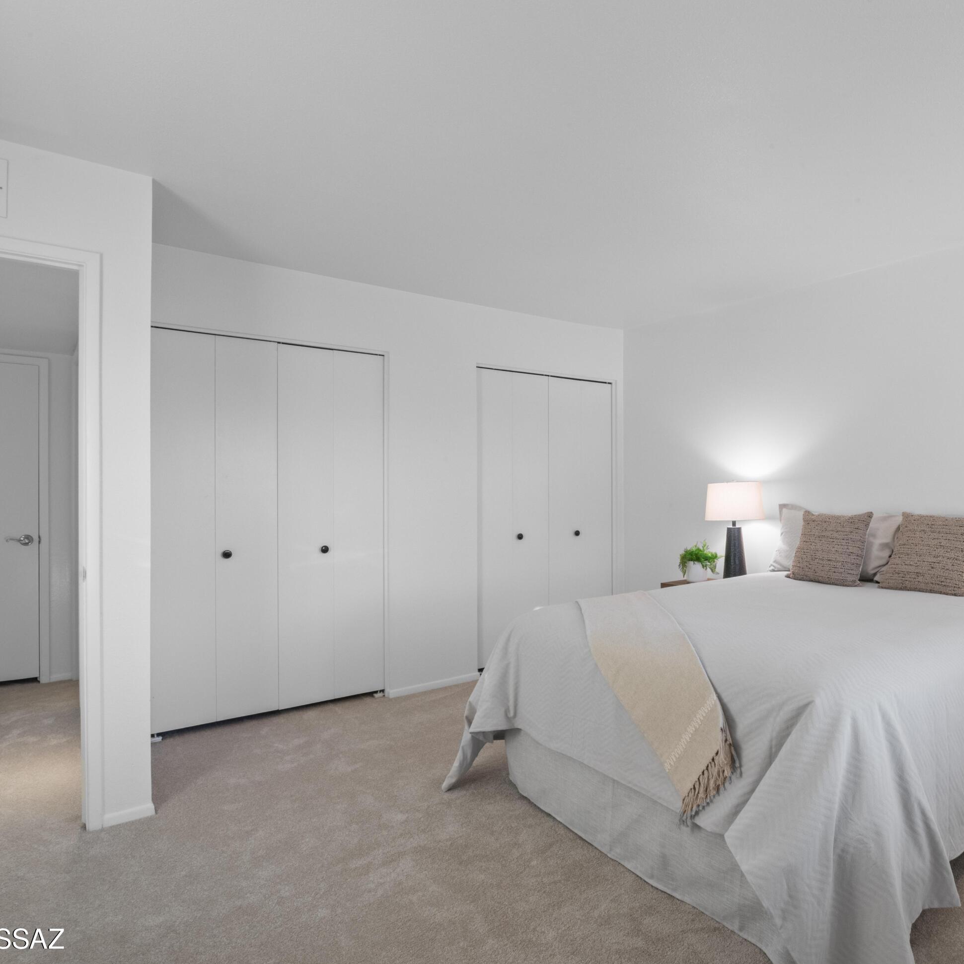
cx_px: 610
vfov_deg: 72.1
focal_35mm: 21
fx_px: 662
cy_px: 488
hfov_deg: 70.8
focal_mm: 16
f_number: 22
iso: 800
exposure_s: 1/2
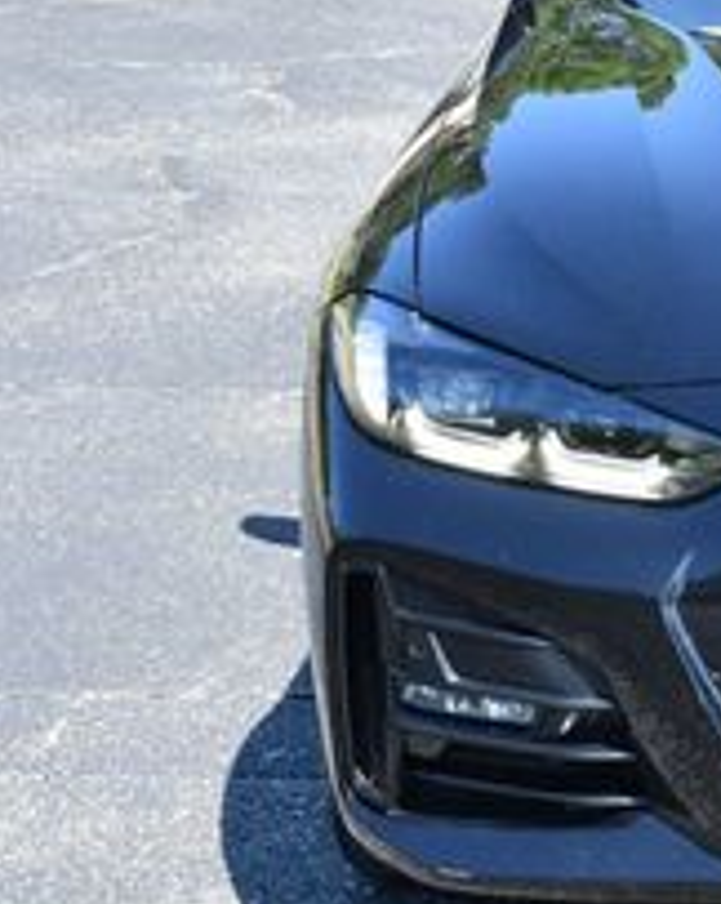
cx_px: 1135
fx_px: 4434
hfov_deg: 9.0
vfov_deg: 11.6
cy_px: 232
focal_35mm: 166
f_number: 5.6
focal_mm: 28
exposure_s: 1/250
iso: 200
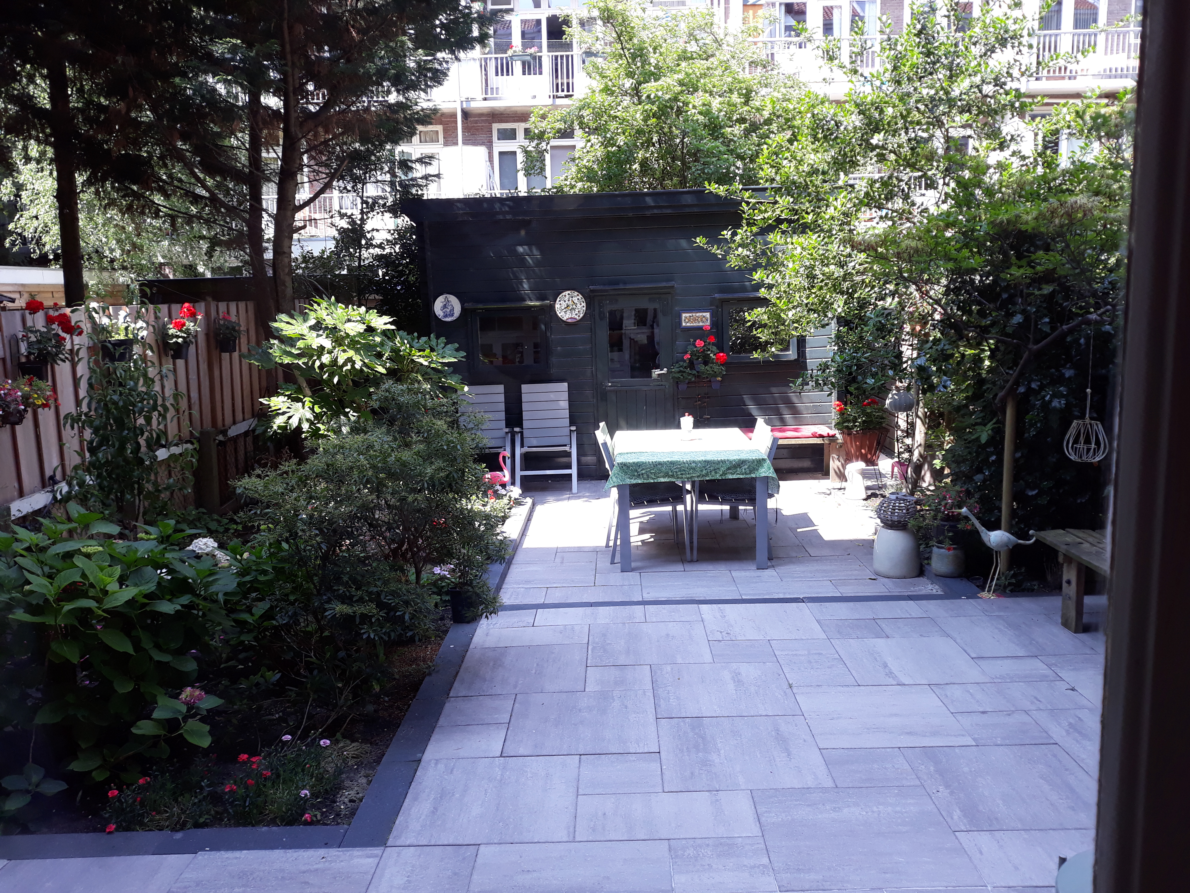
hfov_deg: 65.3
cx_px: 595
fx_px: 928
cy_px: 446
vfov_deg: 51.4
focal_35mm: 27
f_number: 1.7
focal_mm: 3.71
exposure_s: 1/207
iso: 40
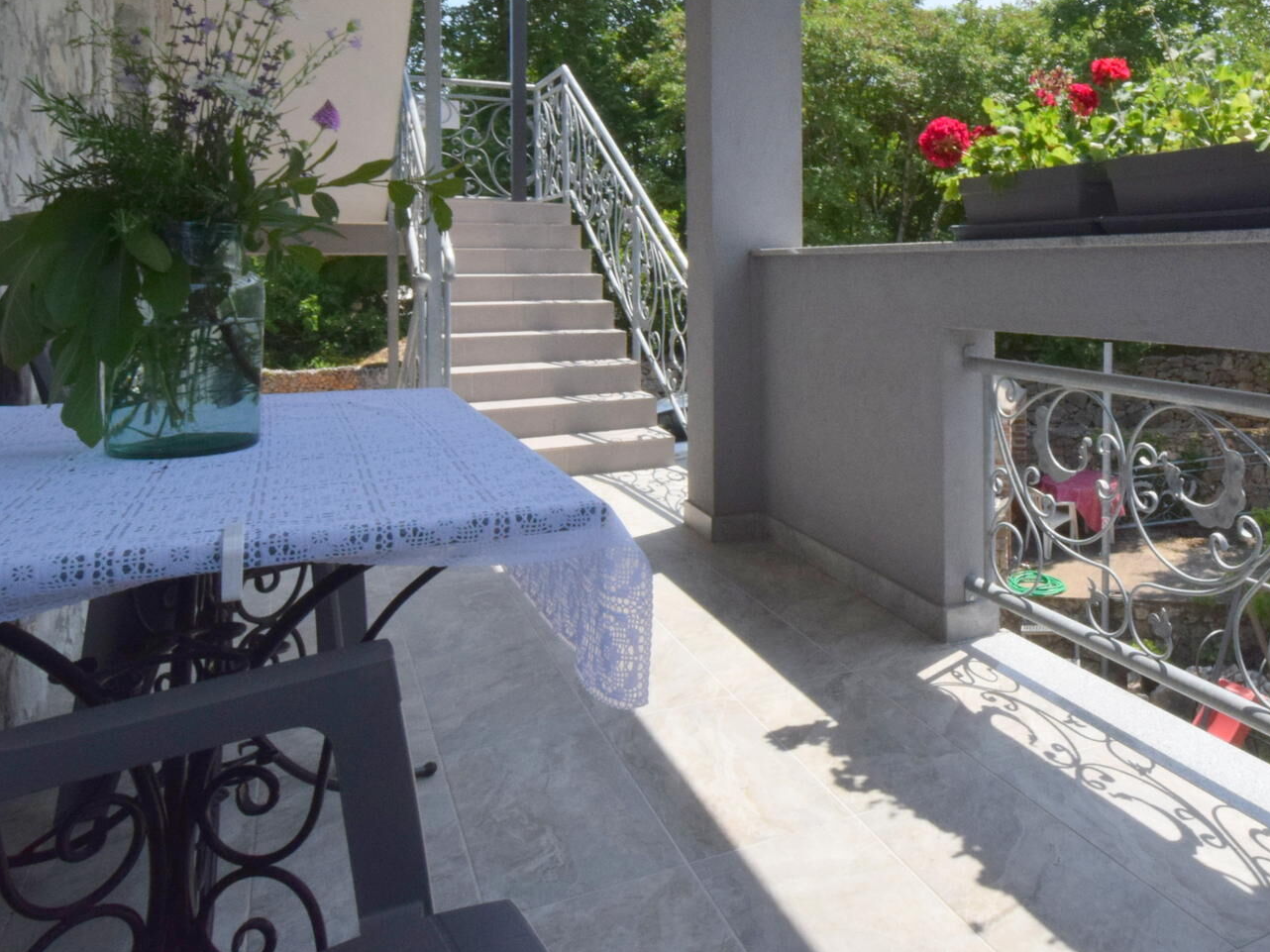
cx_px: 918
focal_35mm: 27
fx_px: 990
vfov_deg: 49.1
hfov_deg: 62.4
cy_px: 225
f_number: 22
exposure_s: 1/200
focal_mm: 10
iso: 720
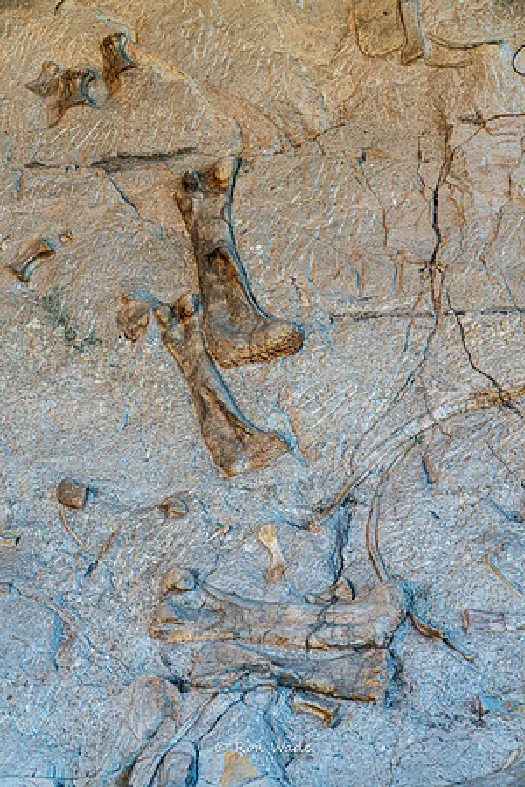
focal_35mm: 70
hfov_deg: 19.5
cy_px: 394
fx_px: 1531
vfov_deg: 28.8
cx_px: 262
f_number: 4
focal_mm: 70
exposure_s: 1/160
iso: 640
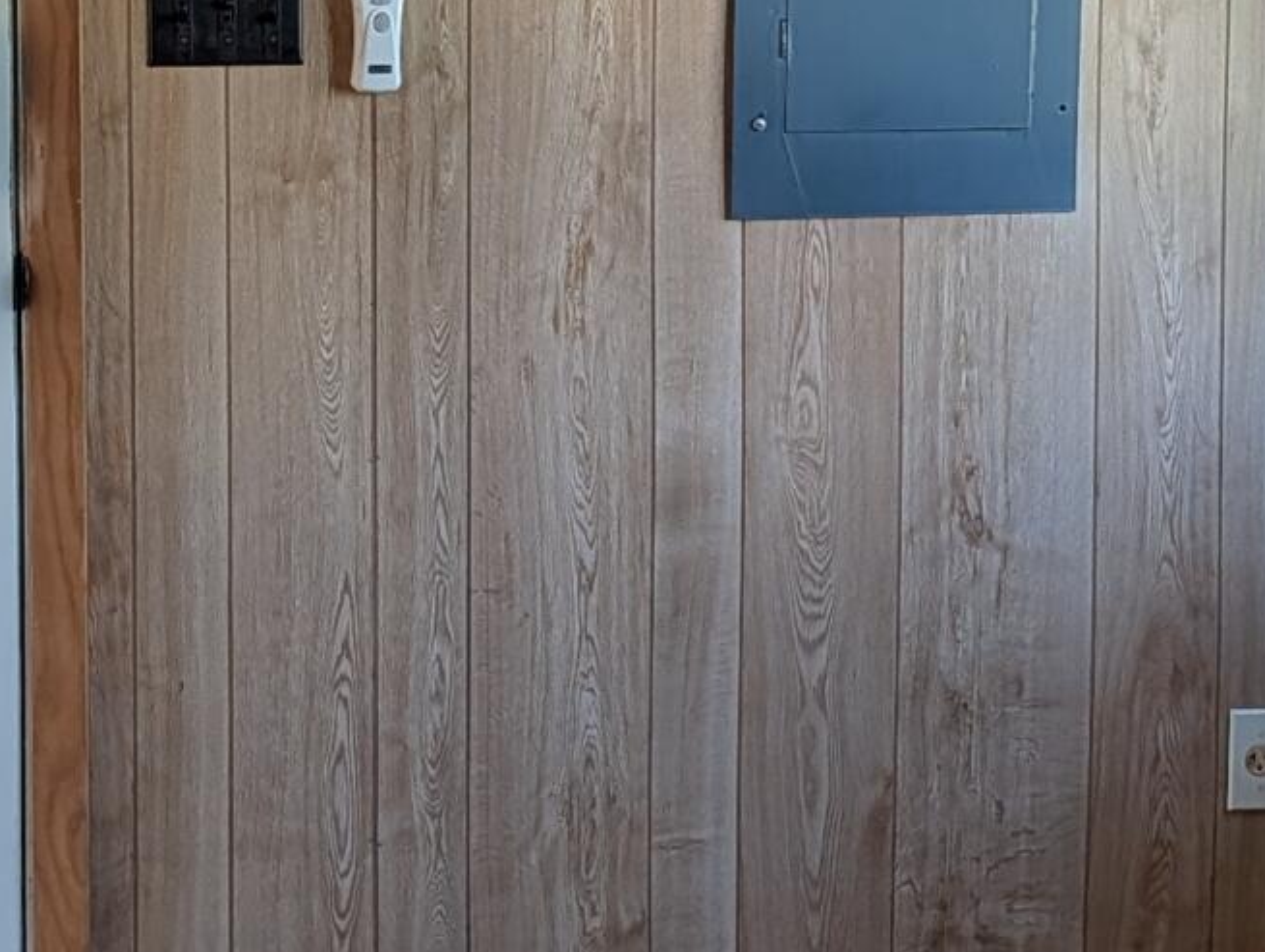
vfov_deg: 13.5
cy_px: 290
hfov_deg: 17.9
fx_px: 4025
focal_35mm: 110
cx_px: 558
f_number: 1.68
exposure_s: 1/405
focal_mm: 6.9
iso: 22
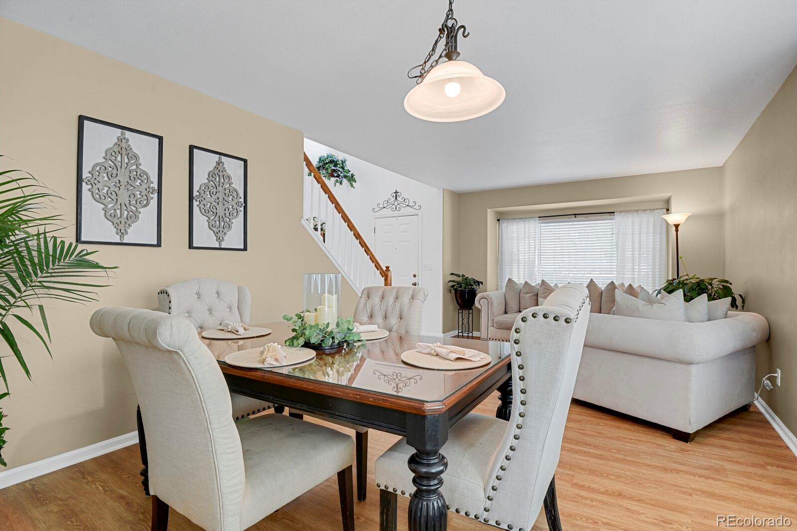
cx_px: 398
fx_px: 376
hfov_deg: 93.3
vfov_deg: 70.4
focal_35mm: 17
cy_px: 266
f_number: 8
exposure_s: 3
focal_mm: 17
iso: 250
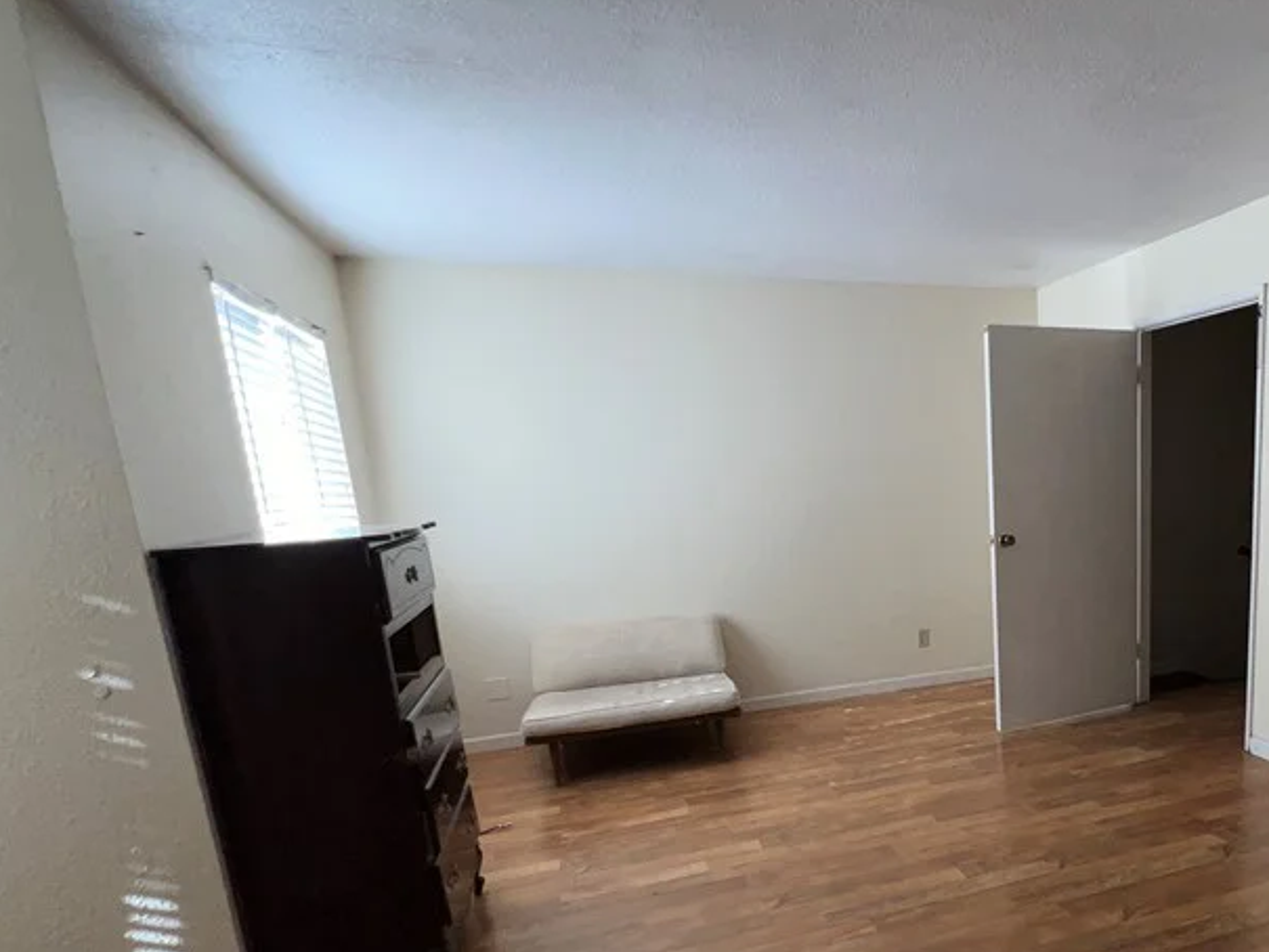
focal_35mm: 22
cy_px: 644
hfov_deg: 71.2
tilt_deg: -11.9
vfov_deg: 59.5
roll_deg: +2.0
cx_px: 952
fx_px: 807
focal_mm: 1.57
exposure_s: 1/143
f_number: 1.8
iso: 25
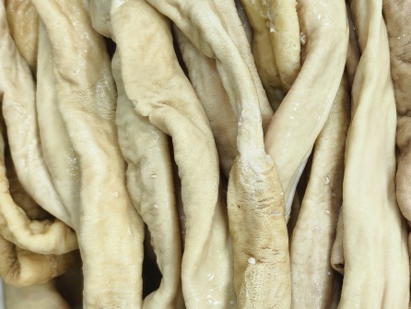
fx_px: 653
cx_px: 347
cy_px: 184
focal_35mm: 55
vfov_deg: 26.5
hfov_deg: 33.6
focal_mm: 5.6
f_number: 1.57
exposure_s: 1/100
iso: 751
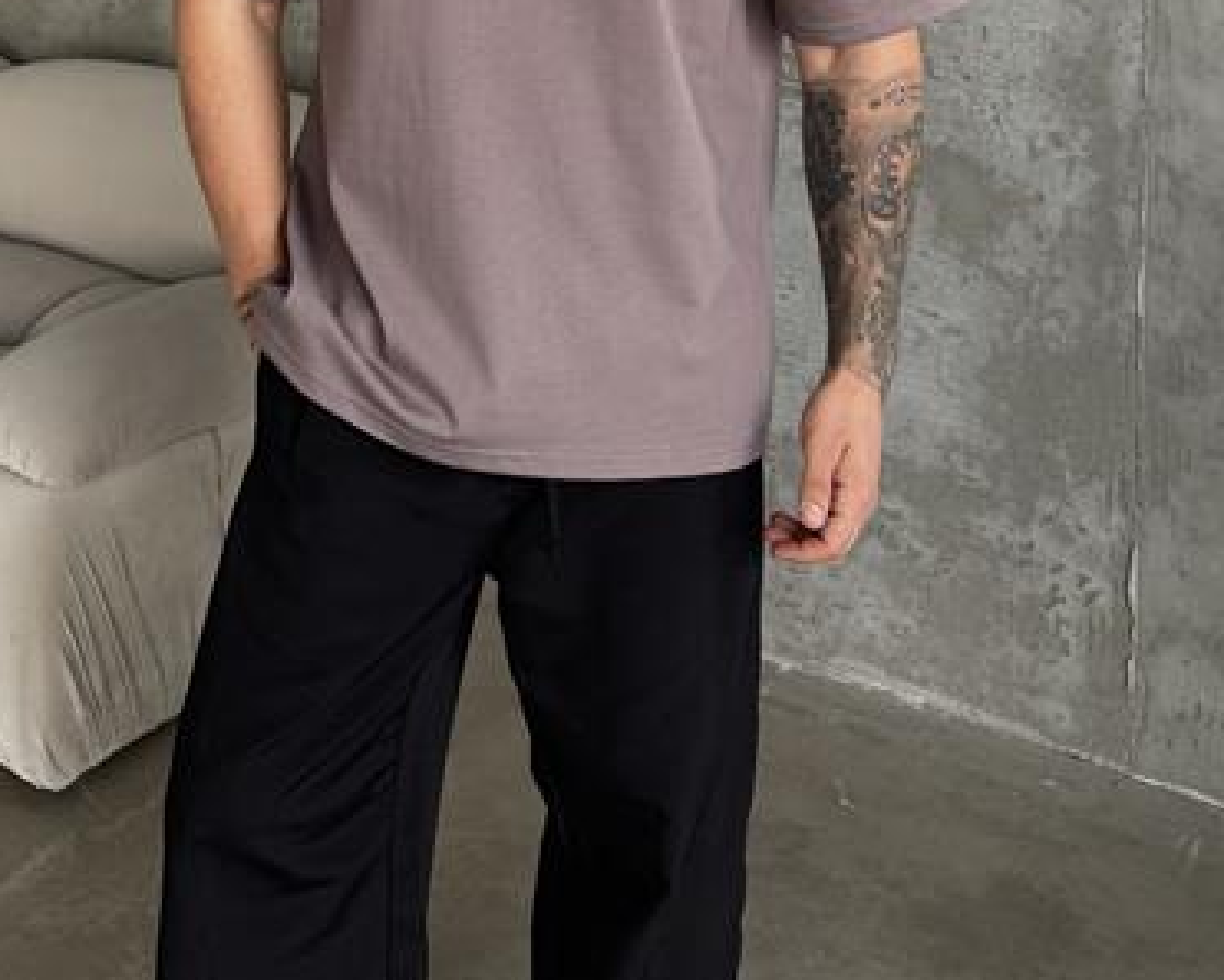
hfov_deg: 42.0
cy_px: -64
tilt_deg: -3.5
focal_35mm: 44
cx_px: 582
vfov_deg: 30.9
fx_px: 1594
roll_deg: +0.4
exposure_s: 1/121
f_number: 1.78
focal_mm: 6.76
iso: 160
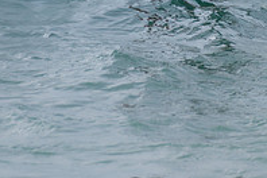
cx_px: 256
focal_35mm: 1794
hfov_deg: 1.1
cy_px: -93
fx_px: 13304
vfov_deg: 0.8
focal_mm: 500
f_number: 5.6
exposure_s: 1/2000
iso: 400
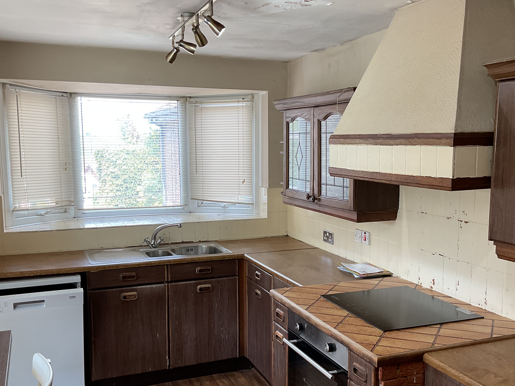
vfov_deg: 36.8
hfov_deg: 47.7
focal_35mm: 39
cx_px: 294
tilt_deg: -7.9
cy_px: 221
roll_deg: -0.5
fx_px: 580
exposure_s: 1/100
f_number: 1.8
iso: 64
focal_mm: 3
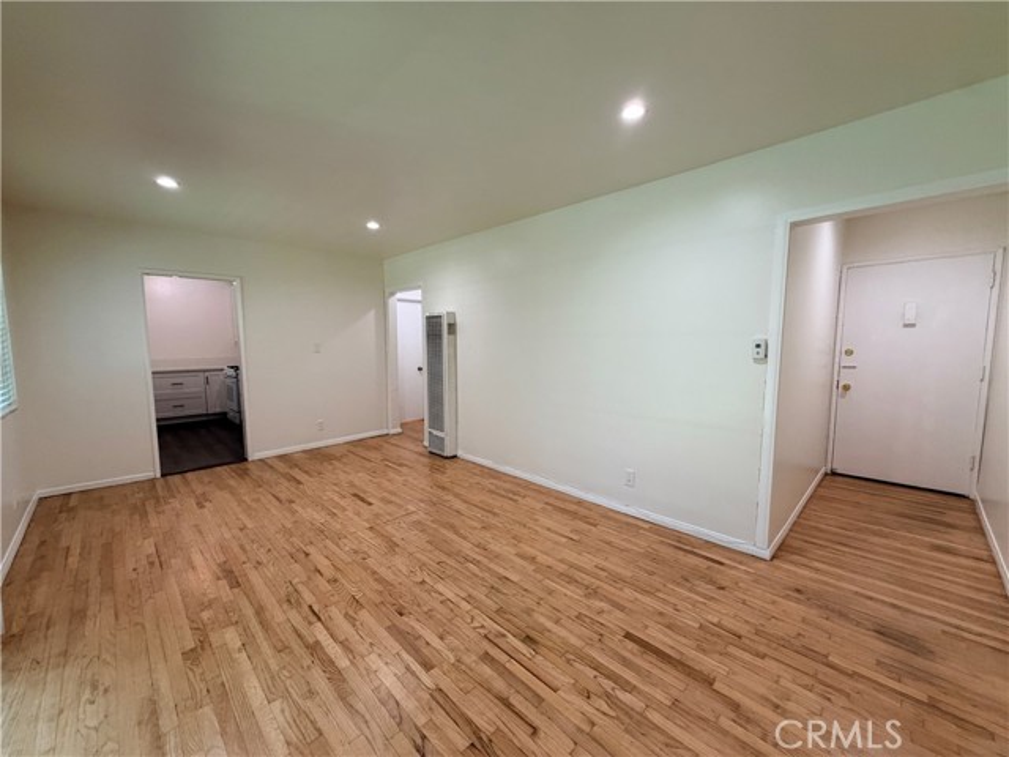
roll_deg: +0.6
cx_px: 504
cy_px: 378
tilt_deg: -5.2
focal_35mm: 14
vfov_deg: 85.7
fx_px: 408
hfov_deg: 102.1
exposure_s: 1/120
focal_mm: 2.22
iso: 250
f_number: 2.2
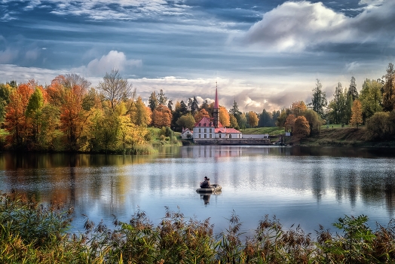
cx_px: 198
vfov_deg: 23.4
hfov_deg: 34.5
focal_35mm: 58
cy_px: 132
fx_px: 637
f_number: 10
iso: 200
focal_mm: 58
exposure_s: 1/200
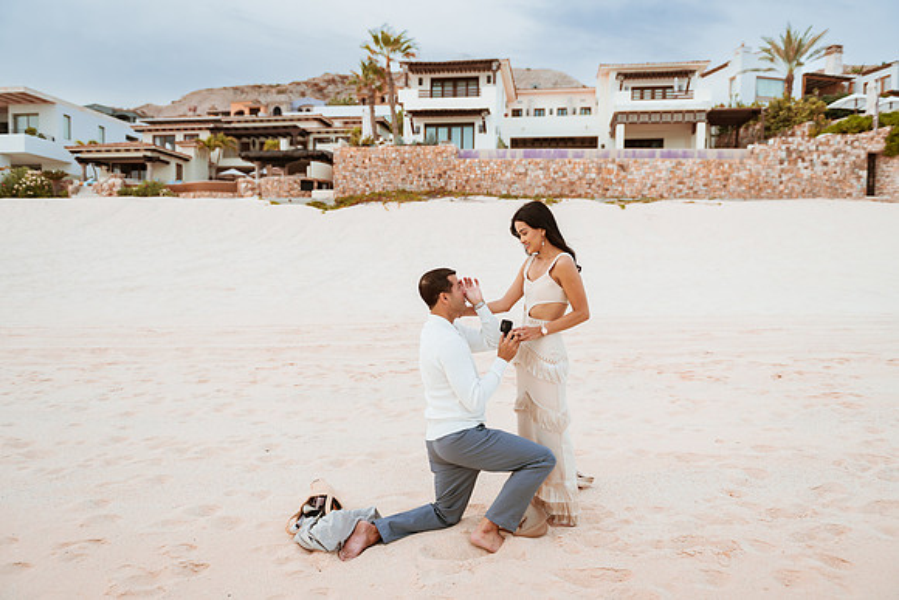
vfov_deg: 48.8
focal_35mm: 26
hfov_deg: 68.4
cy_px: 300
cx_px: 450
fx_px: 662
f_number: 2.8
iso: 250
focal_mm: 26
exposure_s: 1/4000
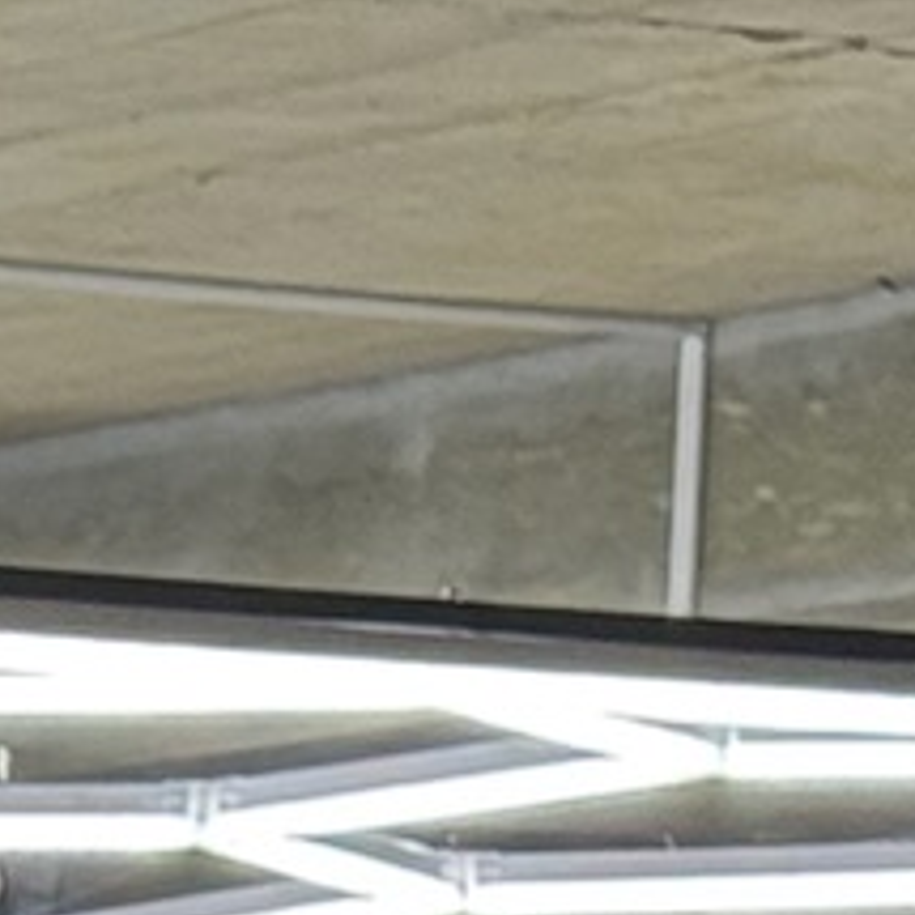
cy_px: 3260
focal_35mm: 404
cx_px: -1711
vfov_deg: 4.1
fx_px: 12082
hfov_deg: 4.2
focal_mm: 6.76
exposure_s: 1/70
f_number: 1.78
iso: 100
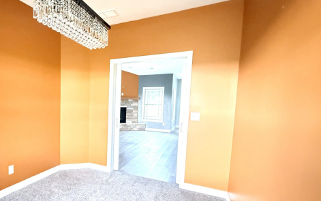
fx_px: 184
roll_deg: -1.4
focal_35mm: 21
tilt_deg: -4.3
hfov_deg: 78.9
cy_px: 117
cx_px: 101
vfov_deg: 57.0
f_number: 2.2
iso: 1600
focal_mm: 2.22
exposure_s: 1/30
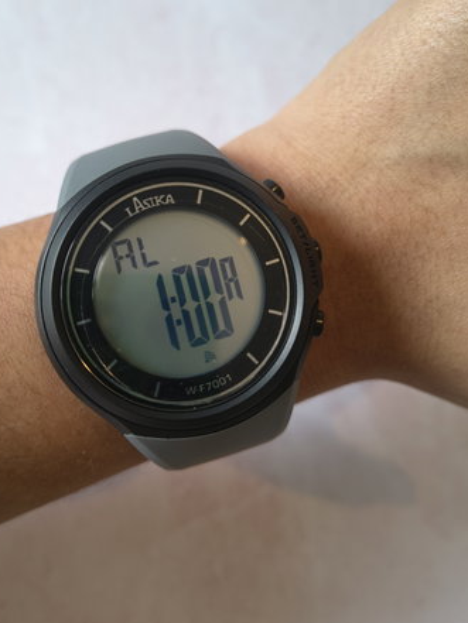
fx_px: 523
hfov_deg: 48.0
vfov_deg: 61.5
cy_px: 275
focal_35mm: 29
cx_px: 194
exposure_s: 1/100
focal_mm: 5.56
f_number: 1.8
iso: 490
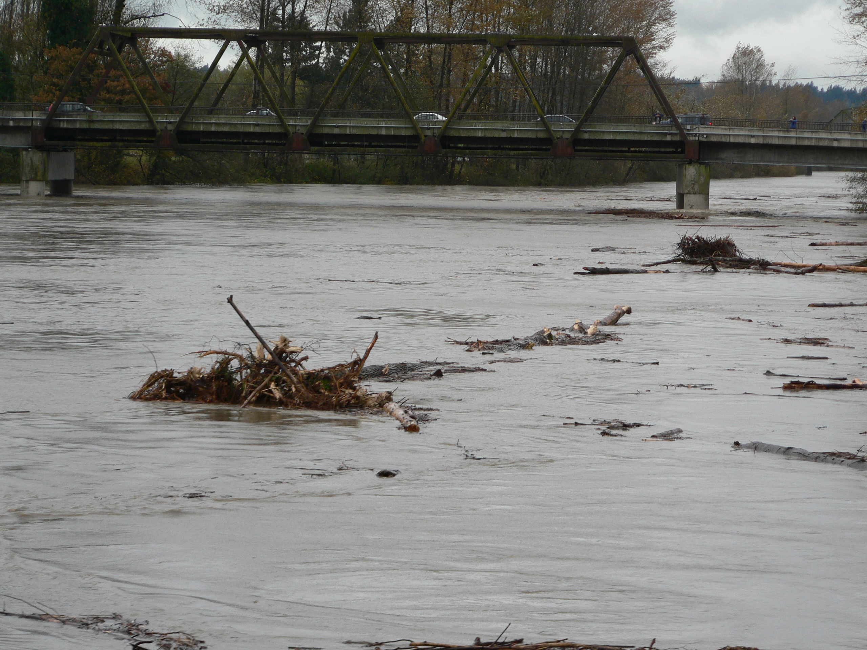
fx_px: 3682
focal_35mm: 147
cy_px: 325
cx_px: 434
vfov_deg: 10.1
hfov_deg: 13.4
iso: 80
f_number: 3.3
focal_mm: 24.6
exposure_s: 1/40
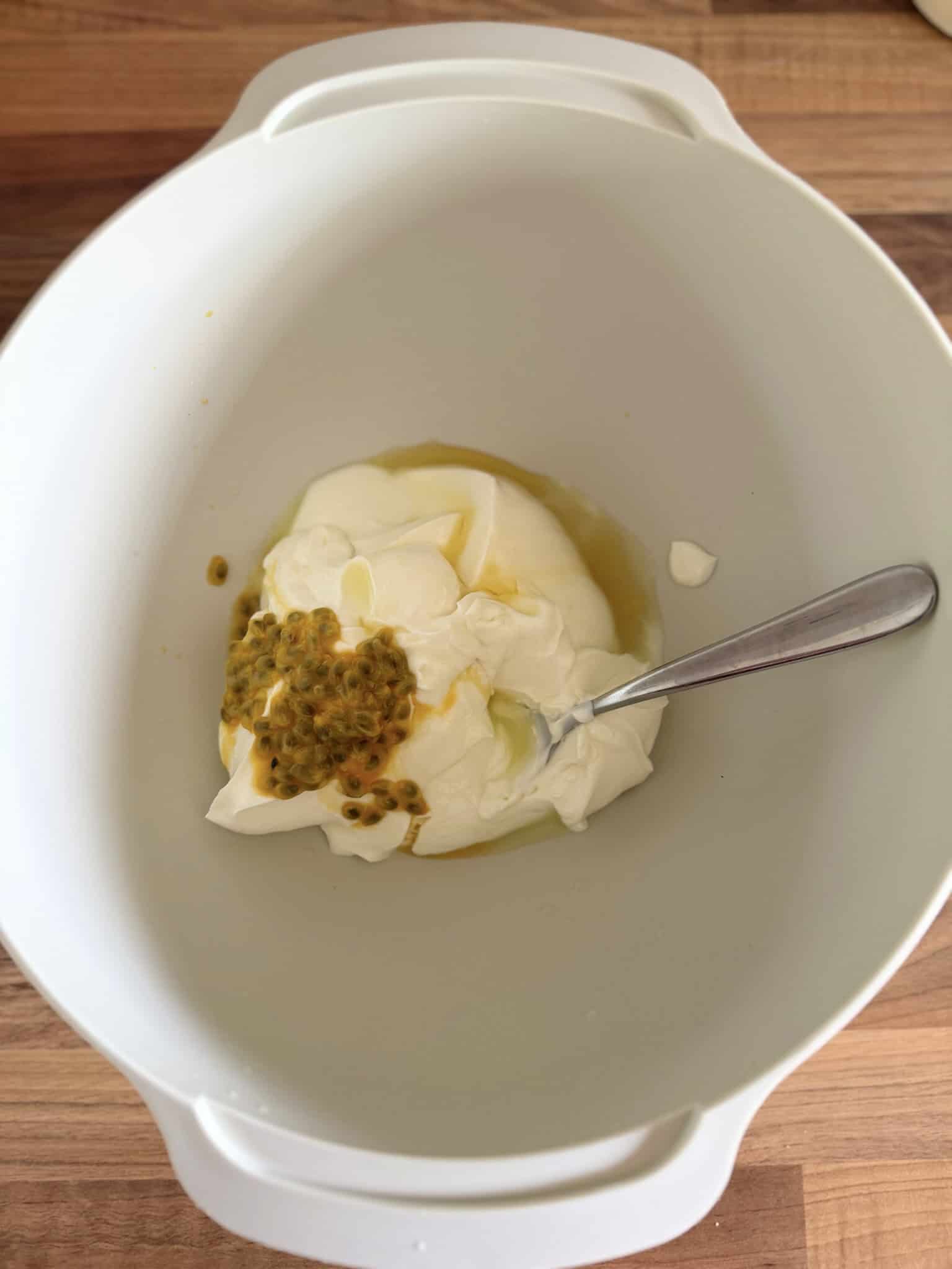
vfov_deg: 71.6
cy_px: 634
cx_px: 476
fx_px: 880
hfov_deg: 56.8
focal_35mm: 24
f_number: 1.8
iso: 200
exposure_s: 1/96
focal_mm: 6.8
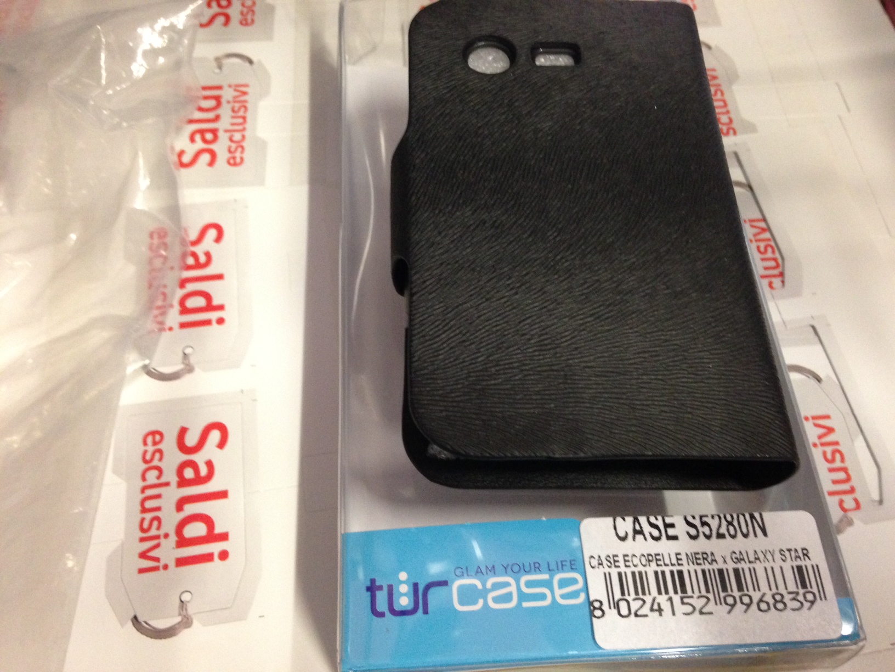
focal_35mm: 33
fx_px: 853
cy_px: 336
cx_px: 448
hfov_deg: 55.4
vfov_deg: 42.9
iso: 320
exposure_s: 1/20
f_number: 2.4
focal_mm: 4.12
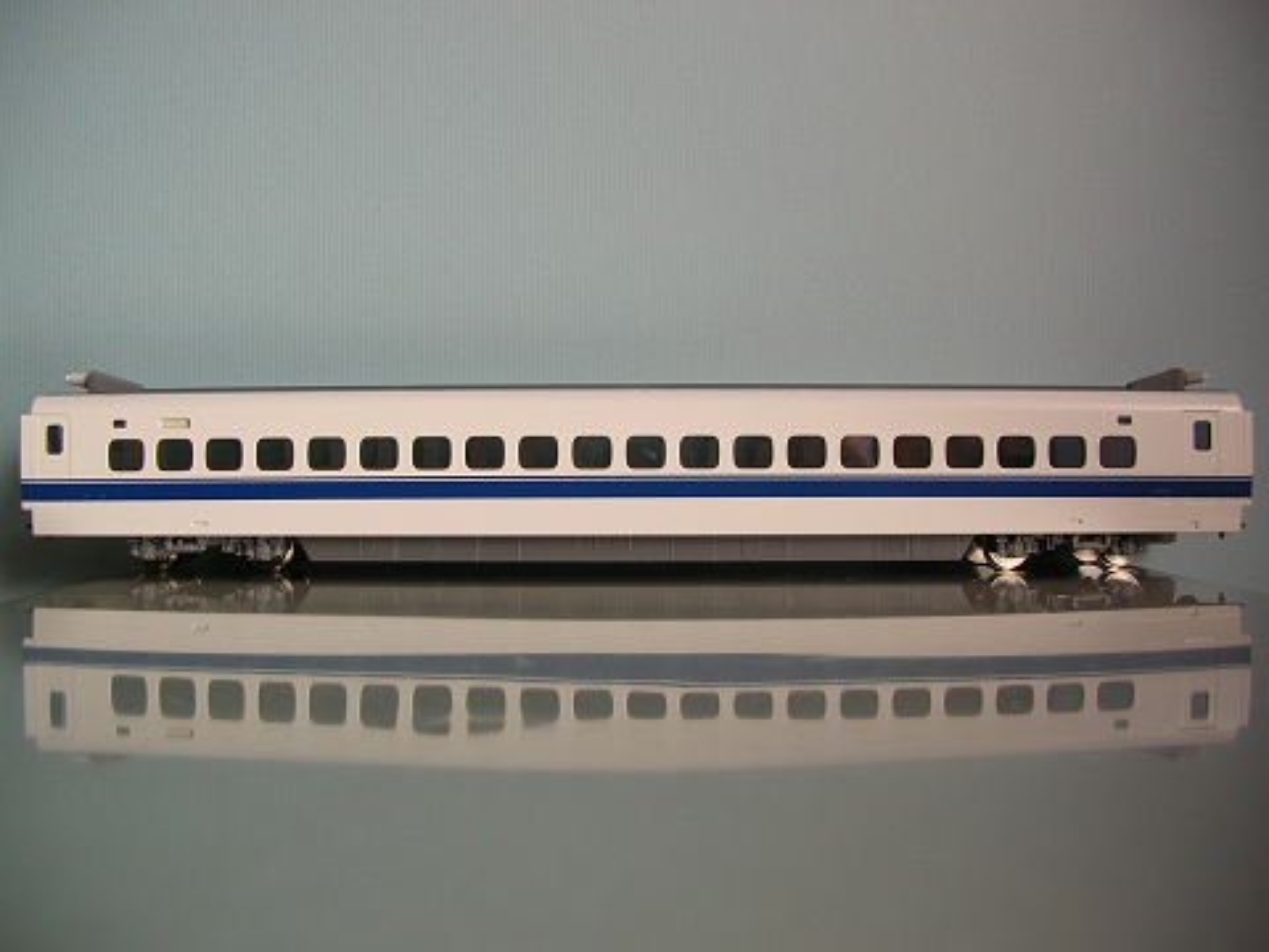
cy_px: 476
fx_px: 1283
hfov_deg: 52.6
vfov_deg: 40.7
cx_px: 634
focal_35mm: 35
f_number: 2.8
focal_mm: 5.8
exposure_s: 1/9.1
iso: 50
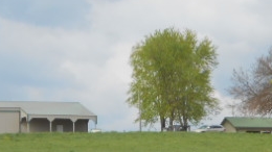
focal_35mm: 150
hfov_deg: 14.3
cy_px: 179
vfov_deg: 8.0
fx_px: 1081
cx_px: 164
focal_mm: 10
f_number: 5.2
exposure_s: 1/320
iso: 80
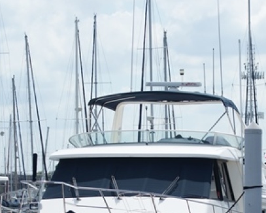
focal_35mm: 264
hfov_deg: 7.3
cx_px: 137
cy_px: 193
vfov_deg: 5.9
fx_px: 2080
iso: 100
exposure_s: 1/200
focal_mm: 85
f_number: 9
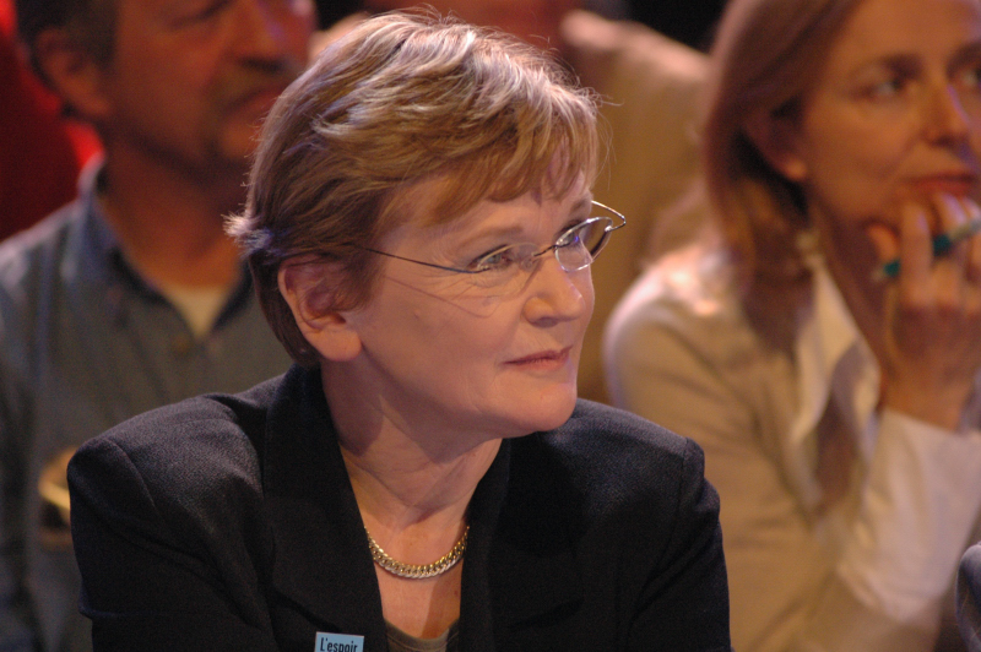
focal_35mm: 300
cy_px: 326
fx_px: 8168
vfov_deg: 4.6
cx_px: 490
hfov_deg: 6.9
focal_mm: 200
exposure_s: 1/160
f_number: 2.8
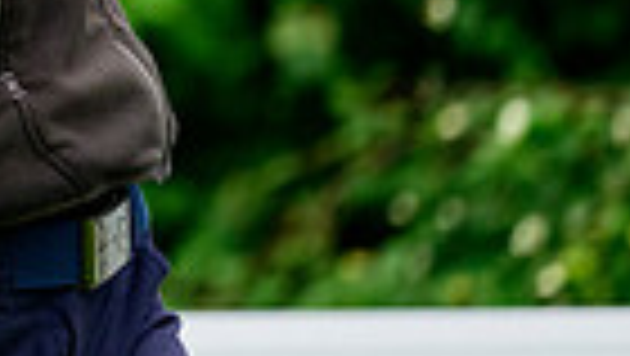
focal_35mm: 1168
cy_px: -457
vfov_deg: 1.0
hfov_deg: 1.8
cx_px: -585
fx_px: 19526
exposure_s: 1/2000
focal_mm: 270
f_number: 5.3
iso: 2000
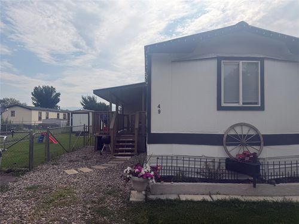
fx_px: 207
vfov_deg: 56.8
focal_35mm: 24
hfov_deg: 71.6
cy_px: 112
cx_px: 150
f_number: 1.78
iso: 80
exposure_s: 1/8130
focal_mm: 6.76
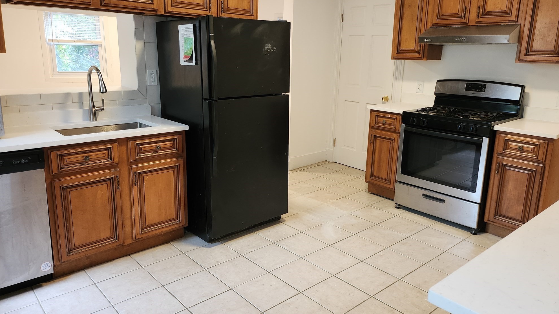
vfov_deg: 42.9
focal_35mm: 27
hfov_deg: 69.9
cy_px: 143
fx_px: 400
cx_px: 276
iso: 400
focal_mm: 5
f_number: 1.8
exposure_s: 1/120
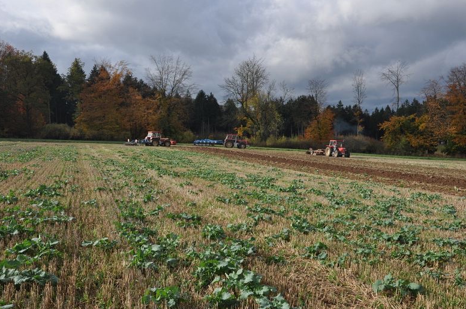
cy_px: 157
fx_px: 459
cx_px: 228
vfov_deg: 37.2
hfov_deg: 53.8
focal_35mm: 36
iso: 200
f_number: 9
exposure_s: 1/320
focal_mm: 23
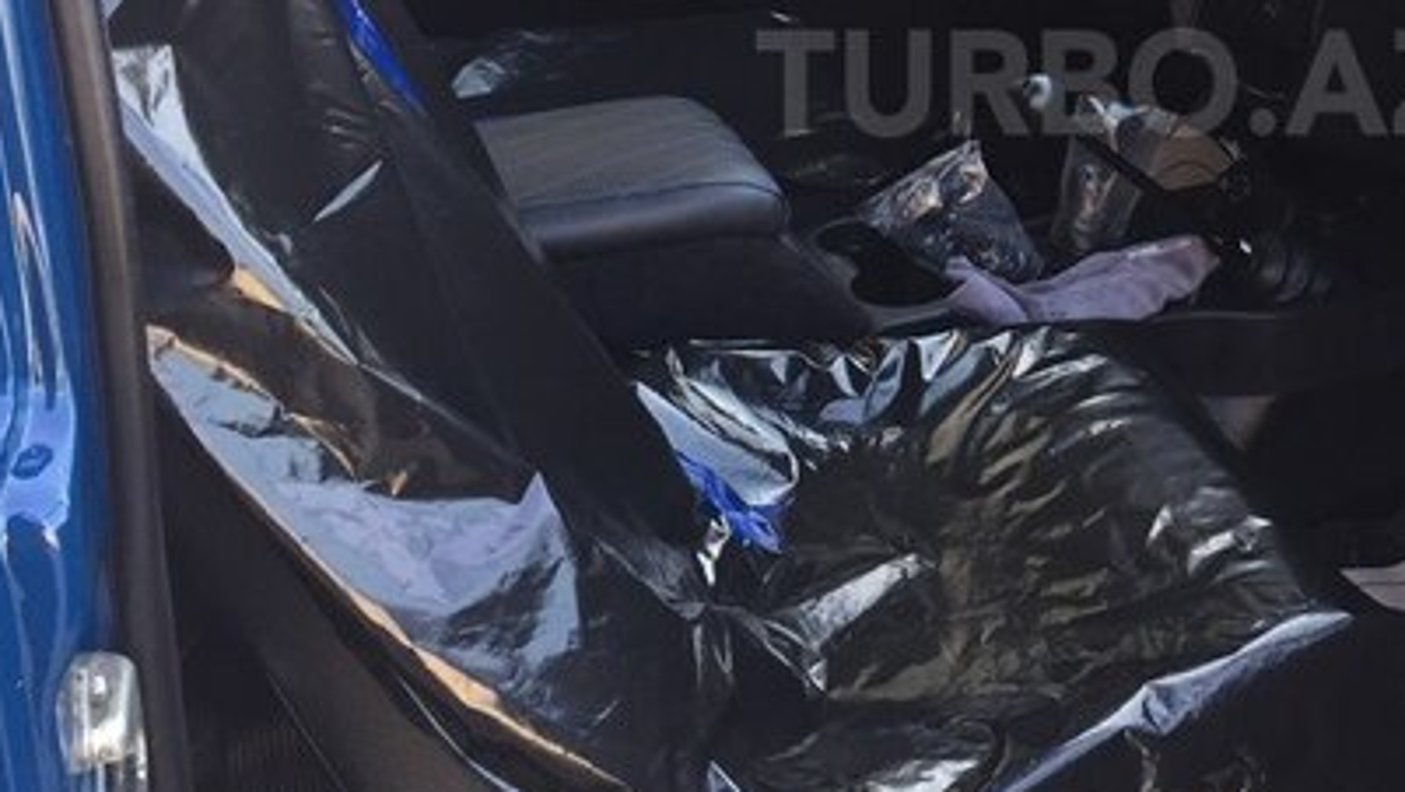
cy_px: 82
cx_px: 1114
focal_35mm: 52
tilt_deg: -21.7
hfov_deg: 38.4
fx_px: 1938
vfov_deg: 22.5
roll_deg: -1.9
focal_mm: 4.15
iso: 50
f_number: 2.2
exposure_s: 1/100
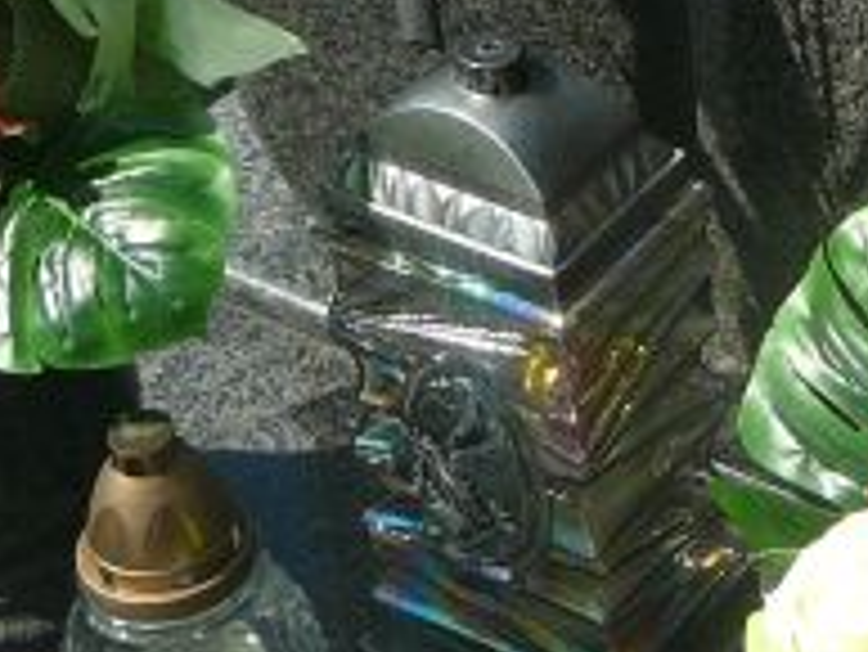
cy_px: -99
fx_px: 2911
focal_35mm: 116
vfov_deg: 12.5
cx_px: 926
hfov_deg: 16.5
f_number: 5
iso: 80
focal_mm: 5.2
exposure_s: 1/400
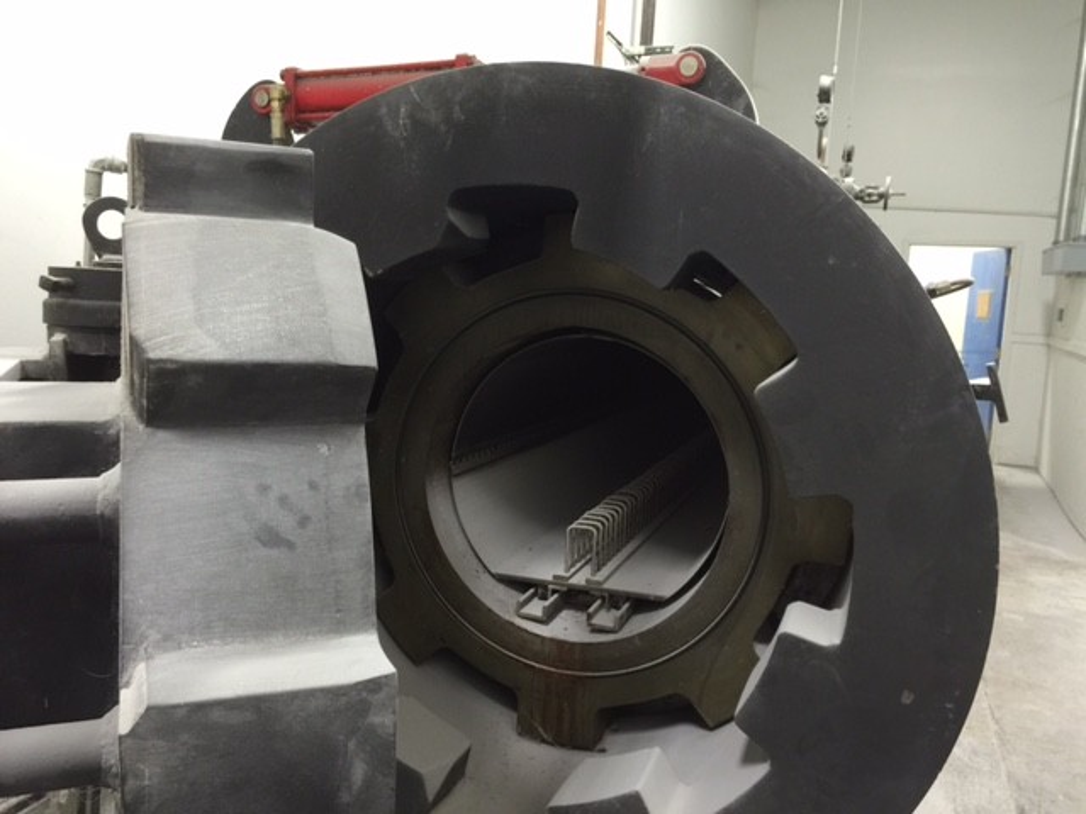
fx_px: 910
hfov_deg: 61.7
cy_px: 407
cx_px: 543
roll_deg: -2.6
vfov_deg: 48.2
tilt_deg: -6.3
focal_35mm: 29
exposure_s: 1/15
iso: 64
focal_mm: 4.15
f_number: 2.2
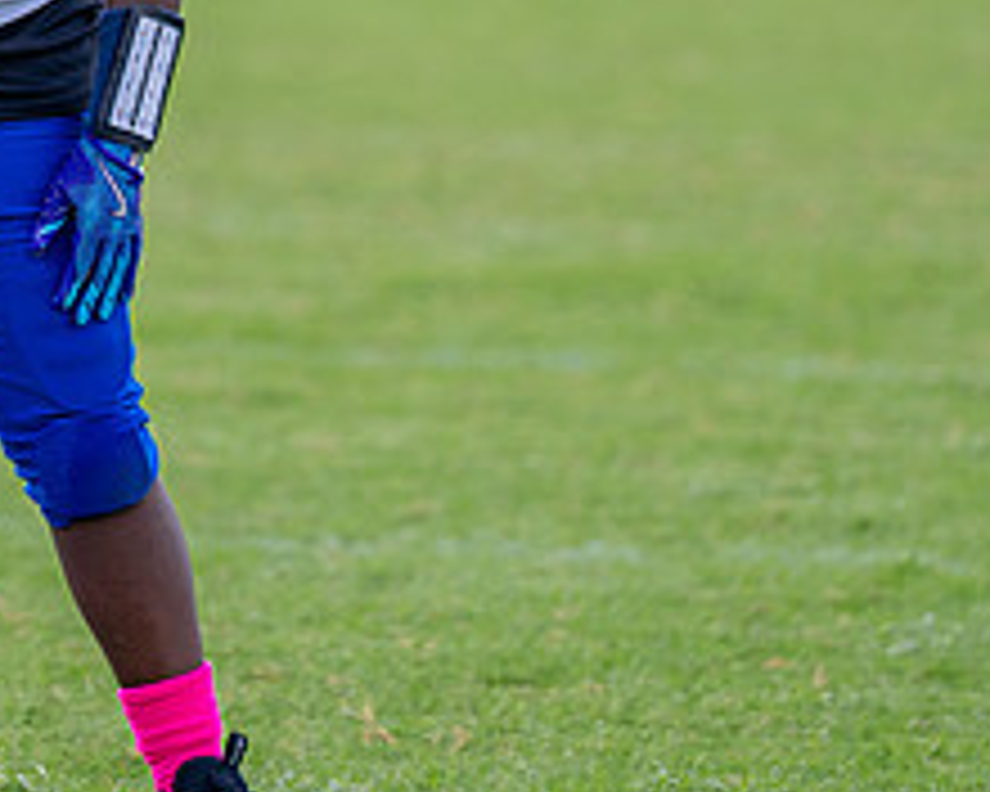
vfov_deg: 2.9
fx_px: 15470
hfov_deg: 3.7
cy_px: -58
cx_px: -65
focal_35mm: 528
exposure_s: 1/2500
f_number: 2.8
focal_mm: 167
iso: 400
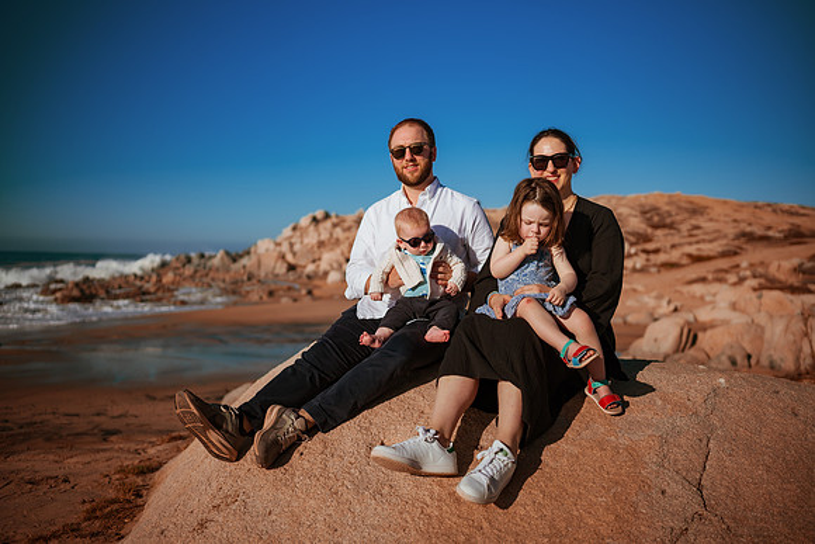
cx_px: 408
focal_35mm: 35
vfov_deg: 37.9
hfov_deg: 54.4
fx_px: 793
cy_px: 272
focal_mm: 35
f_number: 2
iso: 50
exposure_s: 1/8000
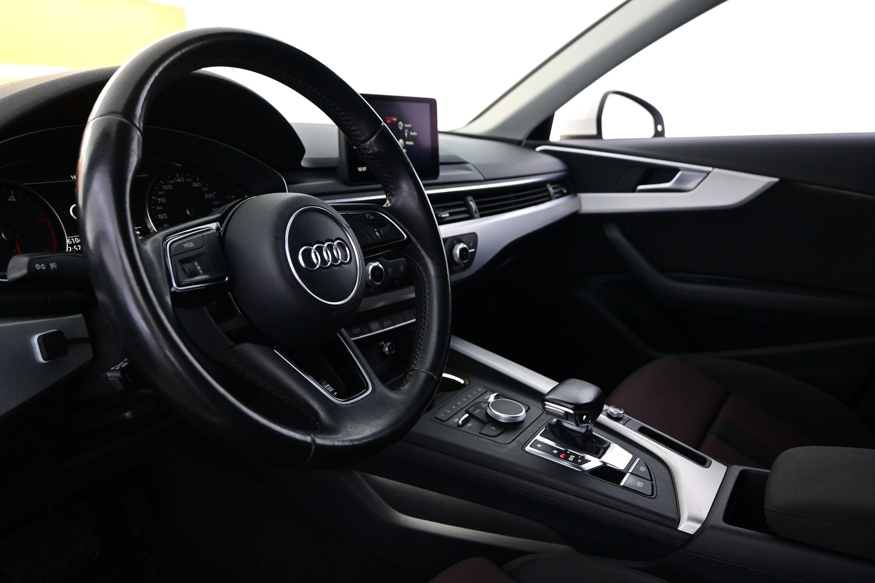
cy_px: 292
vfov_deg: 44.6
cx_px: 438
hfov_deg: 63.2
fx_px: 711
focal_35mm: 29
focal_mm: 19.5
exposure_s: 1/30
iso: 2000
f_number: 3.8
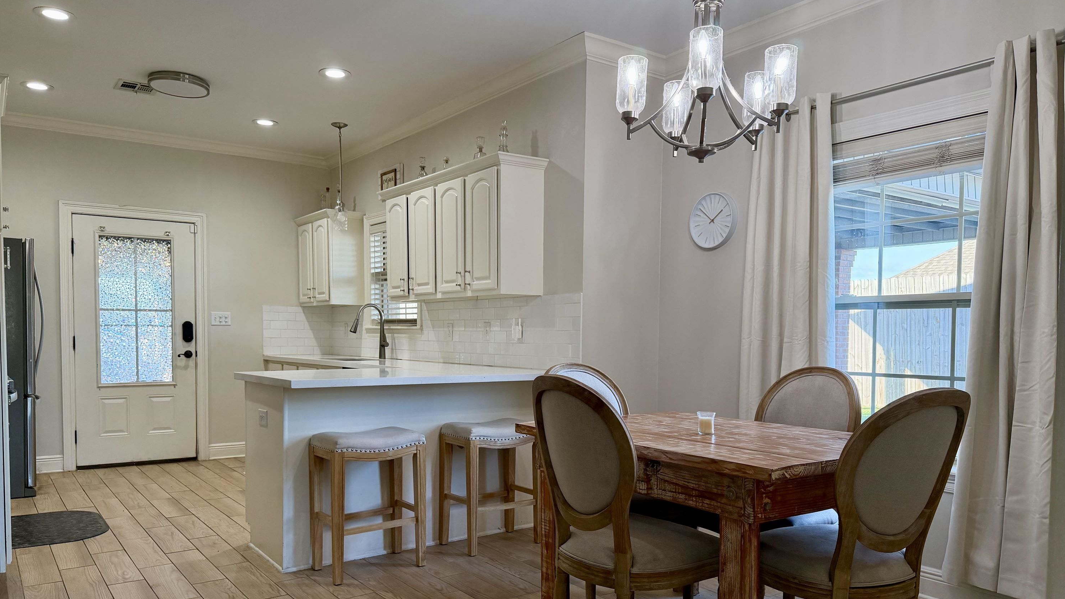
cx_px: 525
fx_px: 762
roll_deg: +0.2
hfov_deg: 69.9
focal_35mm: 27
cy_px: 364
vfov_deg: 42.6
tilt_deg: -2.3
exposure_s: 1/158
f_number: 1.78
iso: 200
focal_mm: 6.76
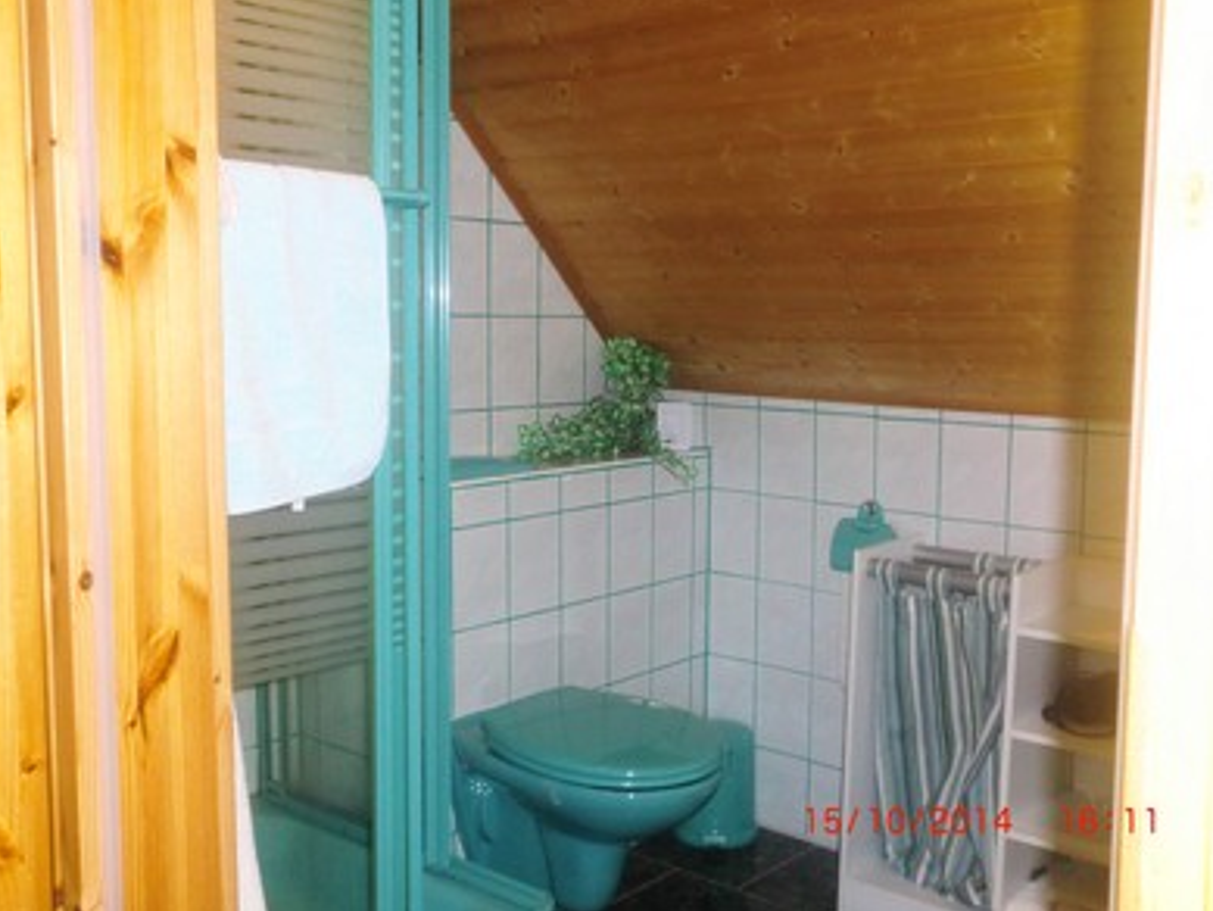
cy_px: 449
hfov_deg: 50.1
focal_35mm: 37
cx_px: 617
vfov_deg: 38.7
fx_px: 1297
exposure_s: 1/60
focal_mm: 6.51
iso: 400
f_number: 3.1
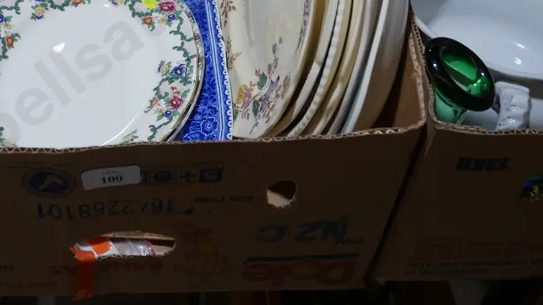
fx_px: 749
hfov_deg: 39.2
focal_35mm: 52
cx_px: 160
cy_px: 11
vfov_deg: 22.3
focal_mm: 16
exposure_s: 1/160
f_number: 3.6
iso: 200
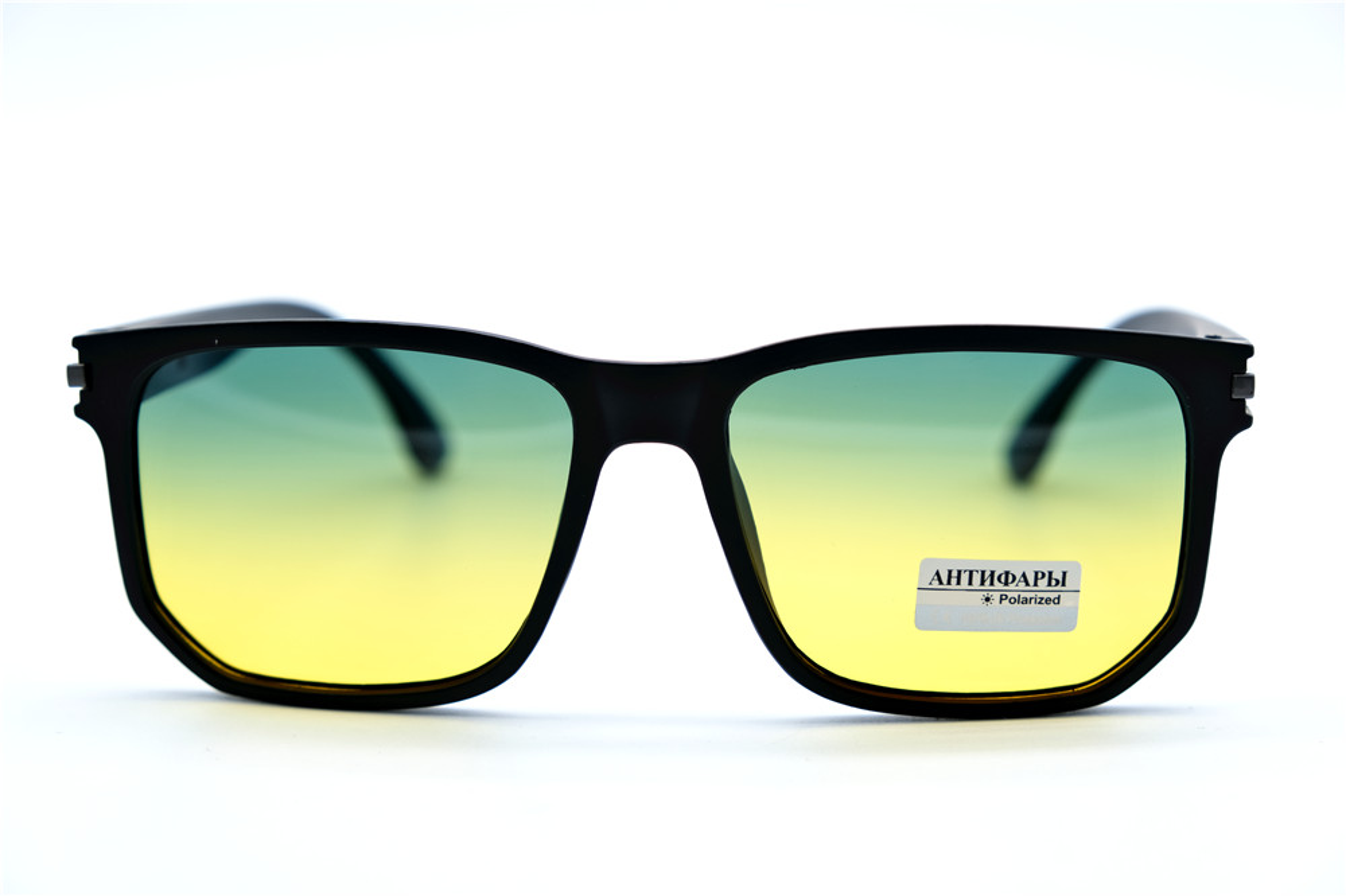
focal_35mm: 69
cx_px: 673
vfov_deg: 19.7
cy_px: 448
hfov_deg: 29.3
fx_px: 2579
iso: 160
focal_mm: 46.3
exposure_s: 1/125
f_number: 5.6
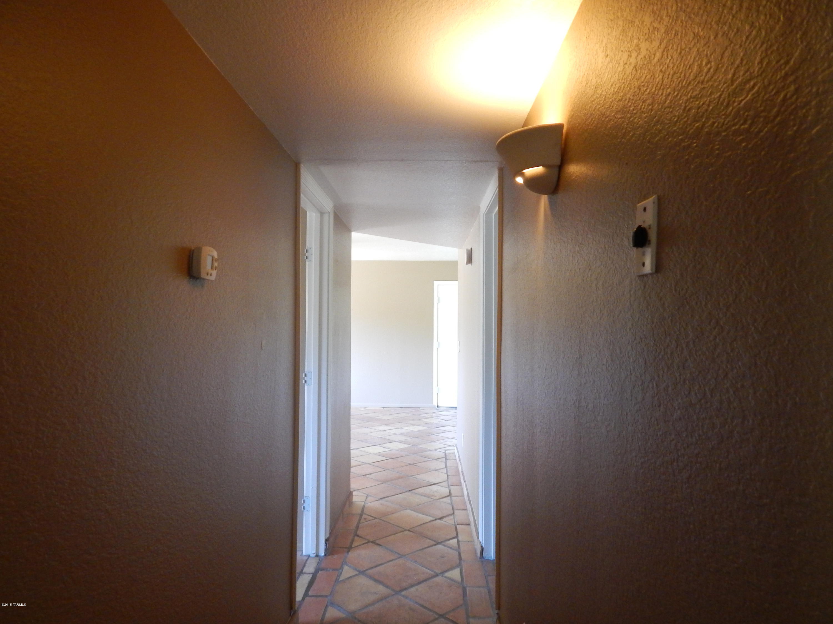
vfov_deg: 61.1
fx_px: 529
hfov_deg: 76.4
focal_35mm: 22
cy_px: 312
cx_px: 416
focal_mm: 4
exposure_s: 1/15
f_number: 3
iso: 400
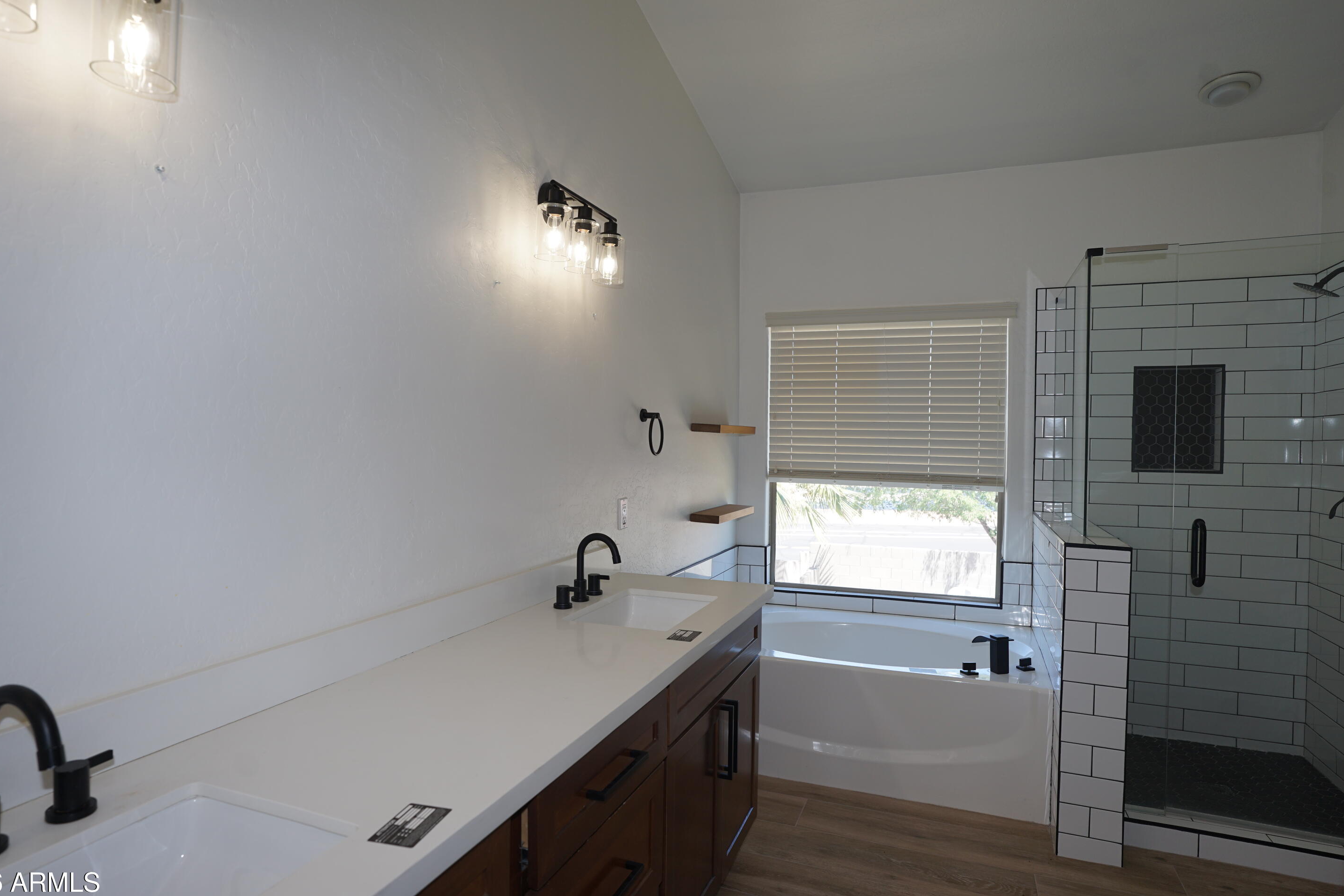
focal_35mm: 21
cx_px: 647
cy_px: 455
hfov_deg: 81.2
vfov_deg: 59.5
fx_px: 784
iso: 100
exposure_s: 1/80
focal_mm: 20
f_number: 4.5
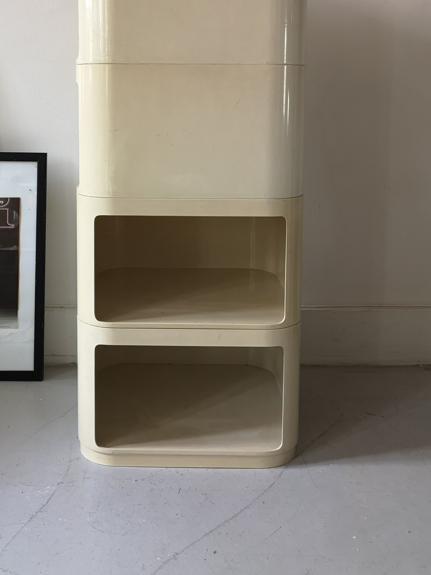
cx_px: 165
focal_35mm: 41
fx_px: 681
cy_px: 152
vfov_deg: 44.4
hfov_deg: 35.0
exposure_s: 1/33.3
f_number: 1.8
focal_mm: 3.95
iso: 160
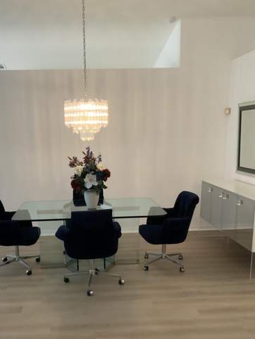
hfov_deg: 37.5
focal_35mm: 38
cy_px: 222
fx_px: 373
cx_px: 96
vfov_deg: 48.3
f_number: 1.8
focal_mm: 3
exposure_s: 1/60
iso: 160
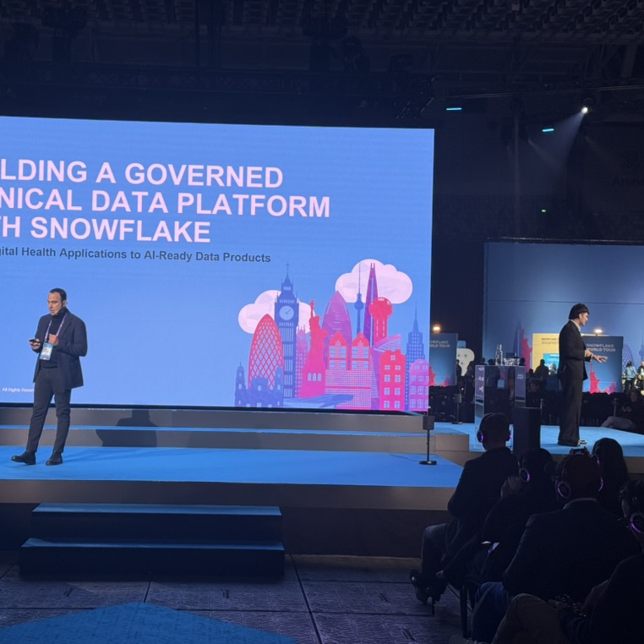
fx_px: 1200
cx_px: 256
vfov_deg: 30.0
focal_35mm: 57
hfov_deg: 30.0
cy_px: 320
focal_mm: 6.76
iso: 100
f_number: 1.78
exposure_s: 1/108
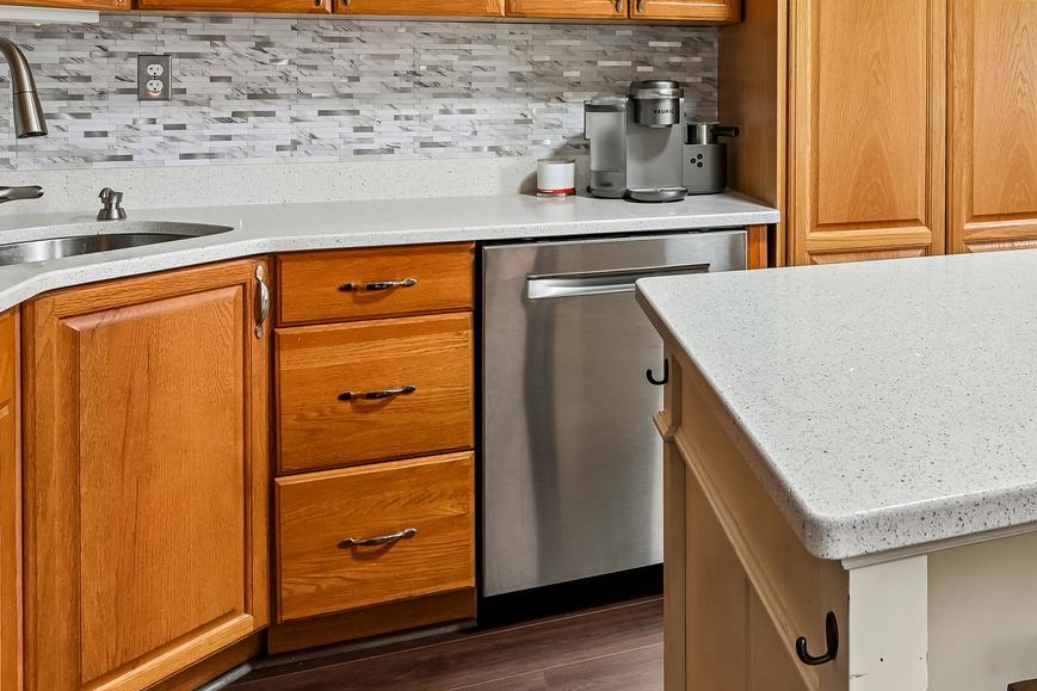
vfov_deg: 37.4
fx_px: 950
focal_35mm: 33
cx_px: 850
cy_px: 73
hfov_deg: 53.0
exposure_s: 1/13
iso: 400
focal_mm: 14
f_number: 8
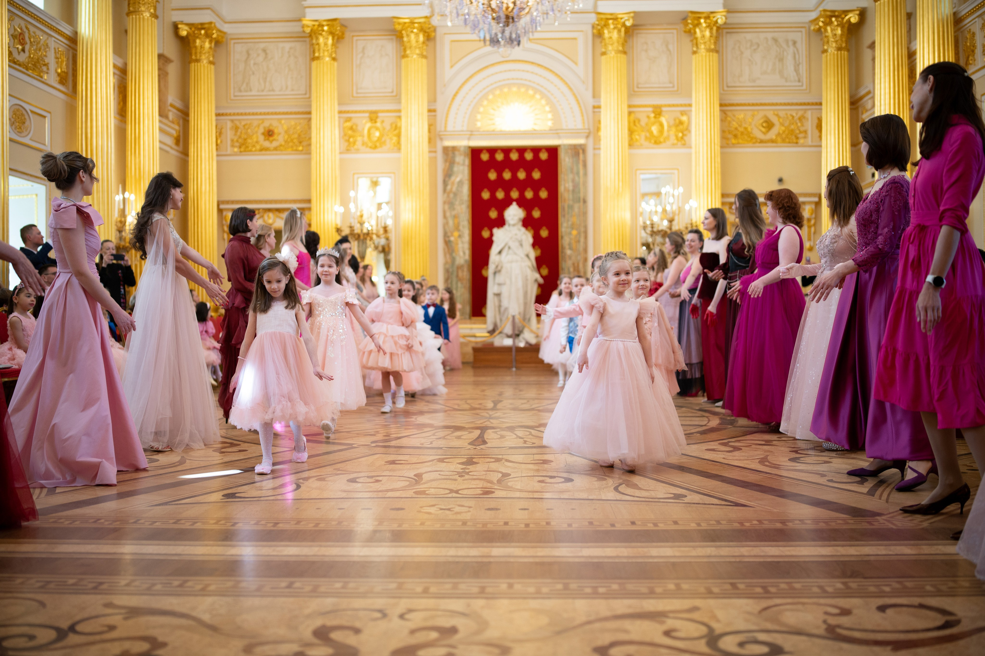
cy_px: 328
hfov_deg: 54.5
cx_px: 492
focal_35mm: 35
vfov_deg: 37.8
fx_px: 957
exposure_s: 1/500
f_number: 2
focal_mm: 35
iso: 640
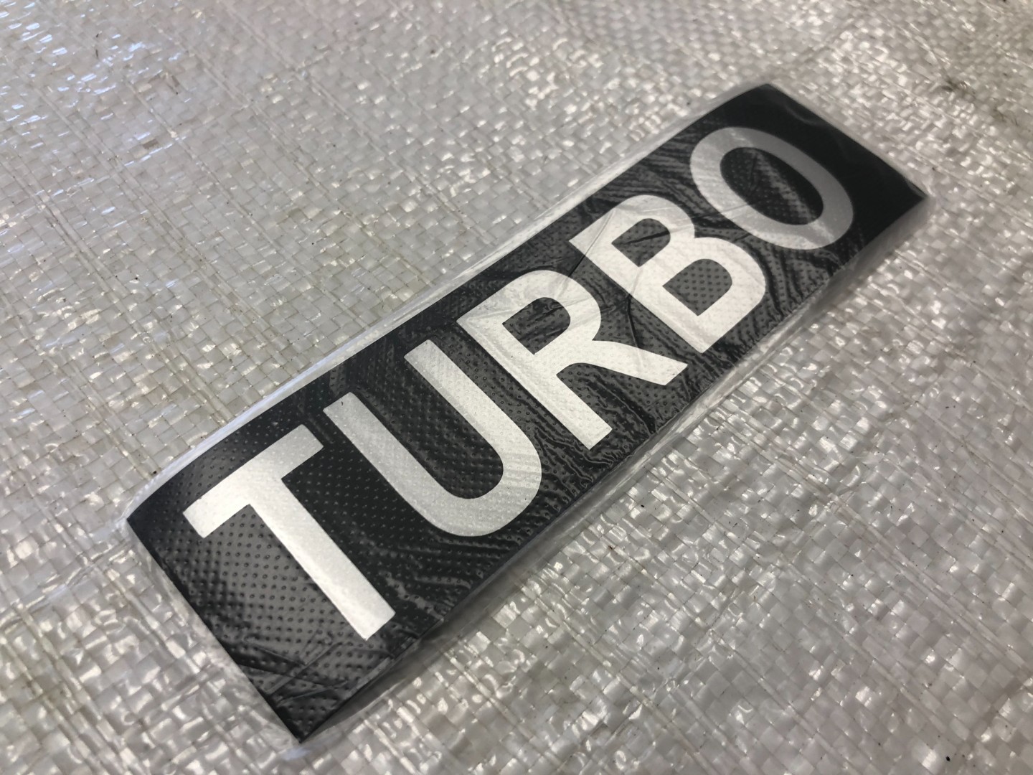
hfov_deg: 63.4
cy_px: 388
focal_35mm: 28
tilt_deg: -60.4
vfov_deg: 49.7
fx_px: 836
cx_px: 516
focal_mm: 4
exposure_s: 1/50
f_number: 1.8
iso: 20
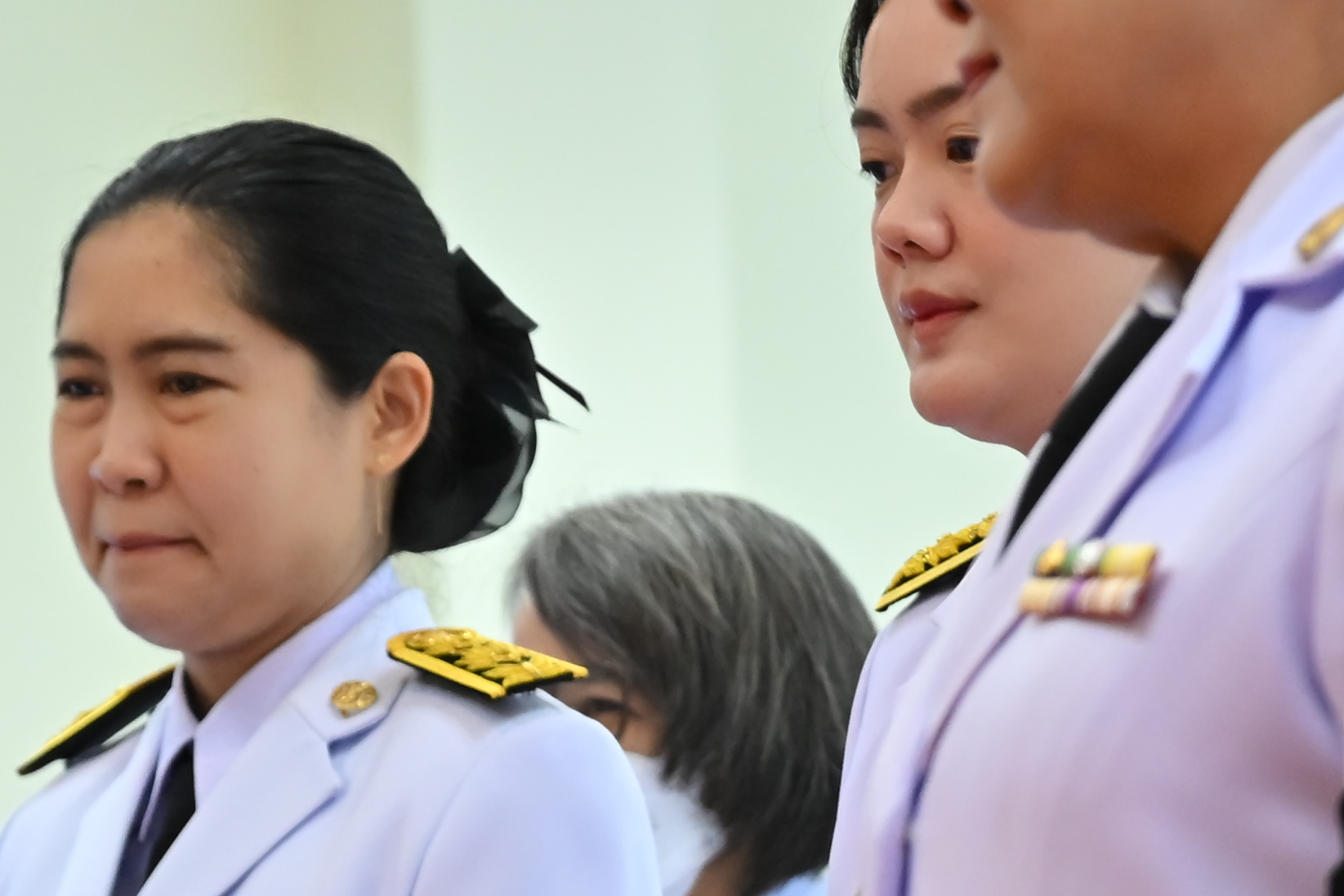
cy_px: 1101
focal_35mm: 261
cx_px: -411
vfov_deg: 5.2
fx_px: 9744
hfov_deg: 7.8
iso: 2000
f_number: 4
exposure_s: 1/320
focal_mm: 71
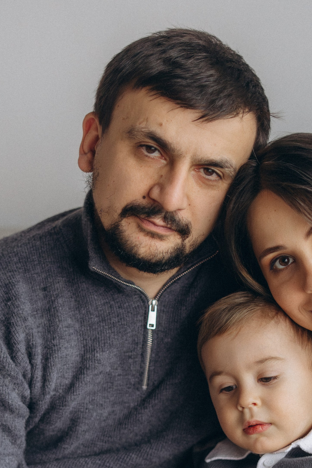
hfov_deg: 14.5
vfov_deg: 21.4
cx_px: 253
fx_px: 1222
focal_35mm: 94
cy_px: 366
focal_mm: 50
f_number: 1.8
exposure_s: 1/800
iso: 2000
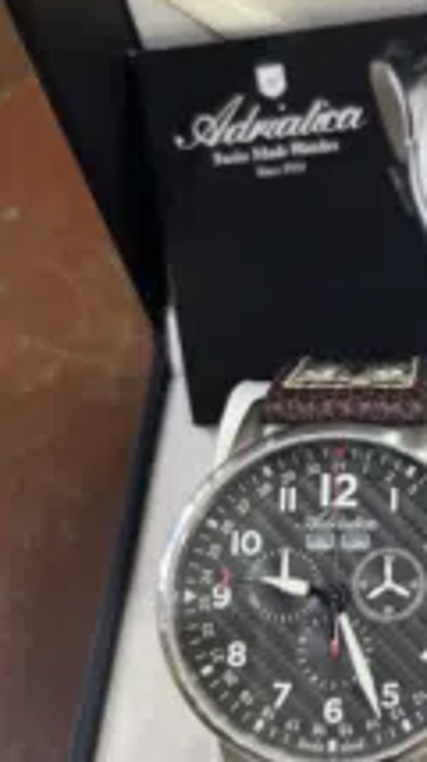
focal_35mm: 53
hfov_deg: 21.0
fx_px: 1069
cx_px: 516
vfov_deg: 39.1
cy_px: 434
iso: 125
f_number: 1.5
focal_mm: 5.7
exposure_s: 1/100
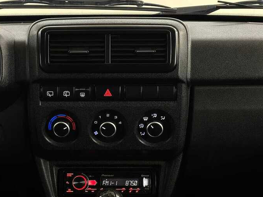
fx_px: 486
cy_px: 123
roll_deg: +0.1
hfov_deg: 30.2
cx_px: 102
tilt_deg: -21.3
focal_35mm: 64
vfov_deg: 22.9
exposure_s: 1/33
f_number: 1.78
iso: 400
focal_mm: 6.86
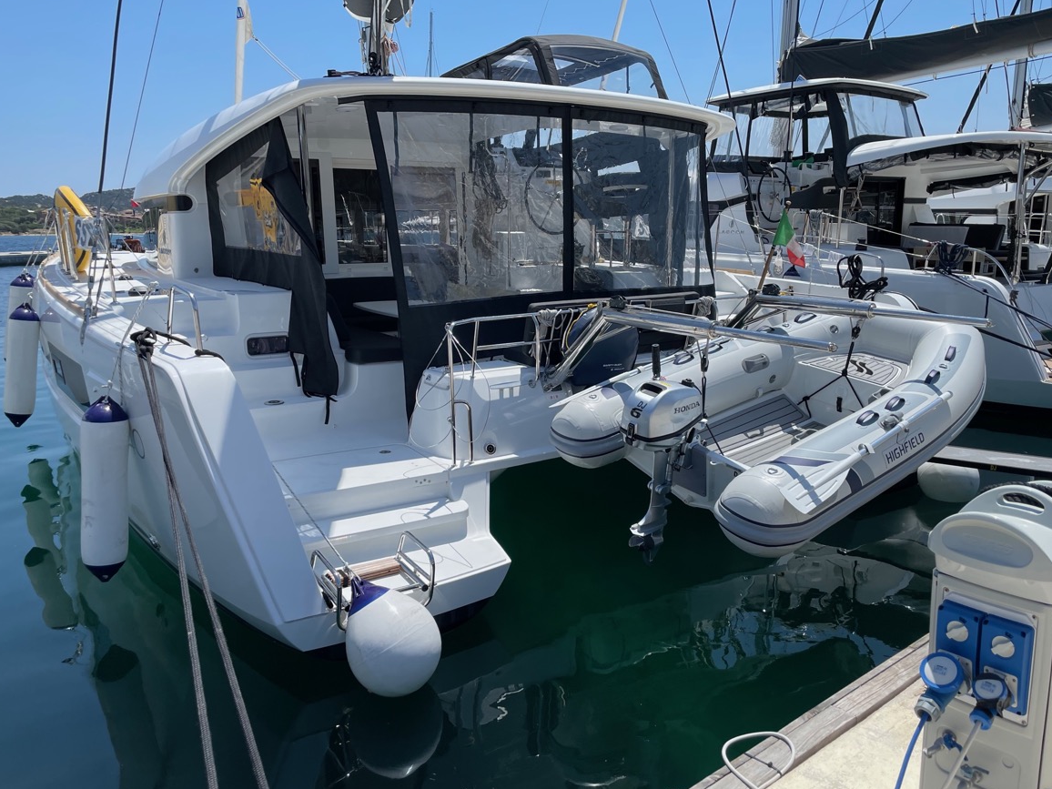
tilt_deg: -9.9
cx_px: 533
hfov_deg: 65.3
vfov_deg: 51.4
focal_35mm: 27
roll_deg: +0.6
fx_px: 821
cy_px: 387
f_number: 1.6
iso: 32
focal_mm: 4.2
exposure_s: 1/4651
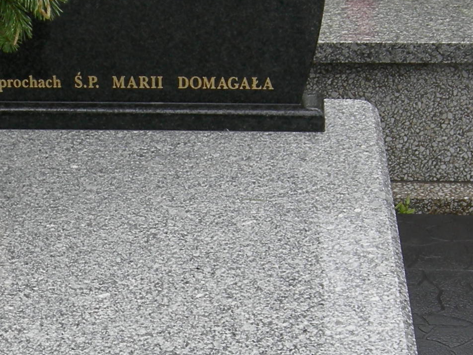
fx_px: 1339
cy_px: 238
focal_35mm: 98
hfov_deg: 19.9
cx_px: 111
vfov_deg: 15.1
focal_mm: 7.5
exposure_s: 1/95
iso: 64
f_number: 4.3
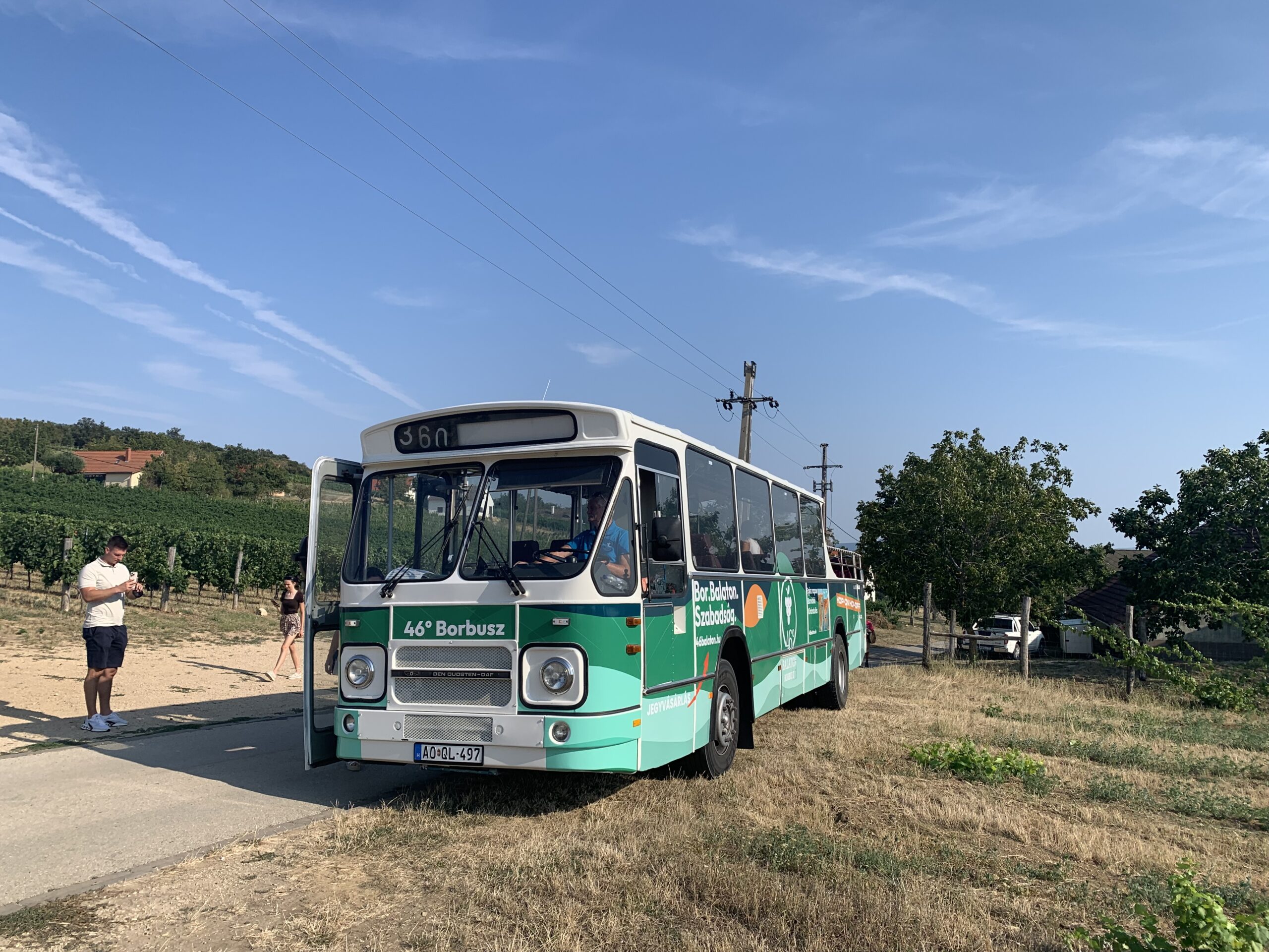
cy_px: 476
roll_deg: -0.6
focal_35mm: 26
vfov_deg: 53.1
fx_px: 953
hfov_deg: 67.3
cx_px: 634
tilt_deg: +3.2
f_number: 1.8
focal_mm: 4.25
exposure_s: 1/2681
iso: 25
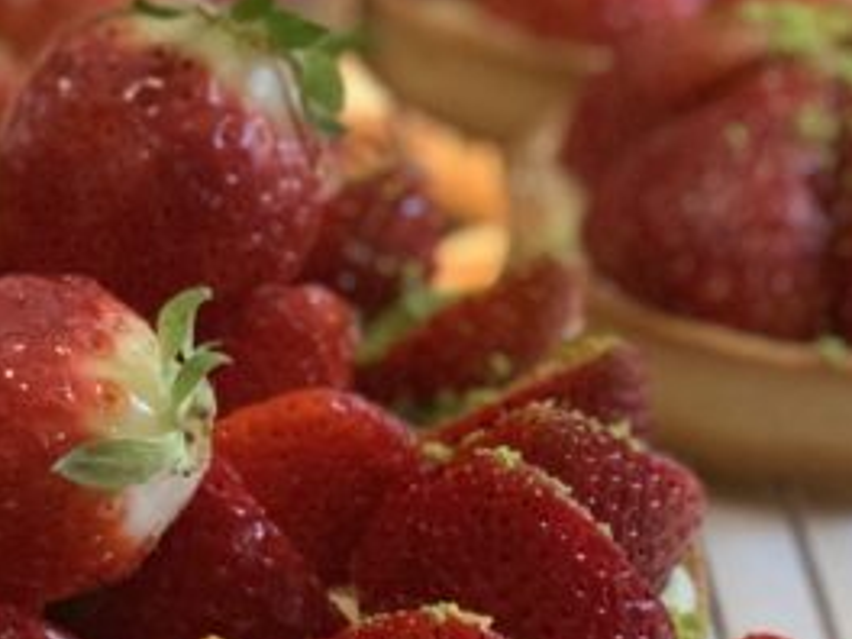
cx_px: 200
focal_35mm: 202
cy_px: 897
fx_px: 4972
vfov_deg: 7.3
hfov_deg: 9.8
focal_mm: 6
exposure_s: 1/50
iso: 320
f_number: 2.4
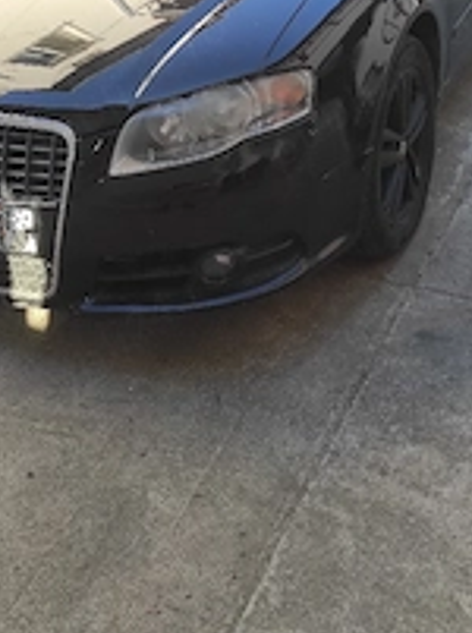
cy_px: 131
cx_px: 189
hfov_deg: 28.9
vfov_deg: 37.0
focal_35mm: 50
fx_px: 912
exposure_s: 1/175
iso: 100
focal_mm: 5.43
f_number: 1.89
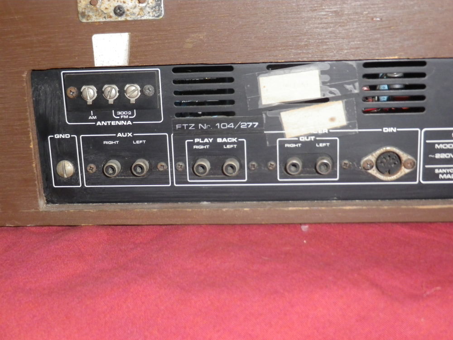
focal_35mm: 53
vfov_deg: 27.5
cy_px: 170
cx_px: 226
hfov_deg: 36.2
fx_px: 694
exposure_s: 1/60
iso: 400
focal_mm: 9.5
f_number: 4.4
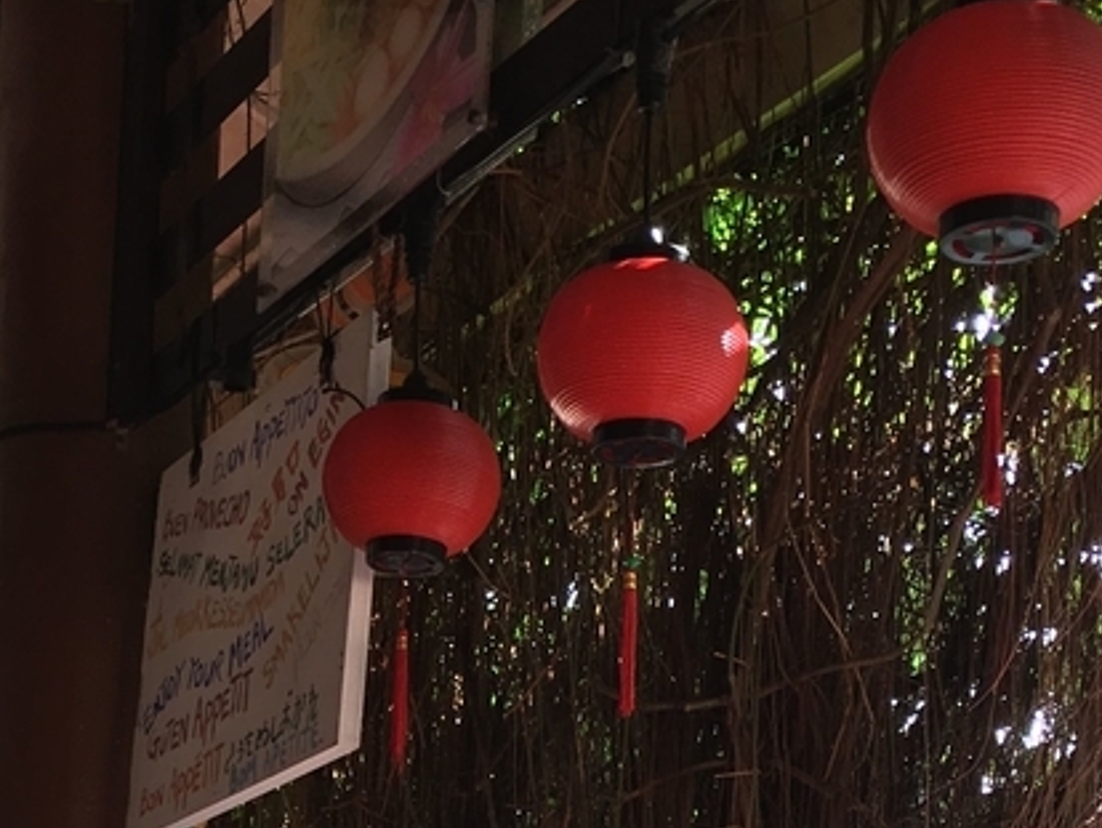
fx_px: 2676
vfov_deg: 16.9
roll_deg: -3.0
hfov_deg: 23.0
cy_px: 966
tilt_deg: +9.5
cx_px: 234
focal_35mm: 84
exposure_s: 1/50
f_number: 2.2
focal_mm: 4.15
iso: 25
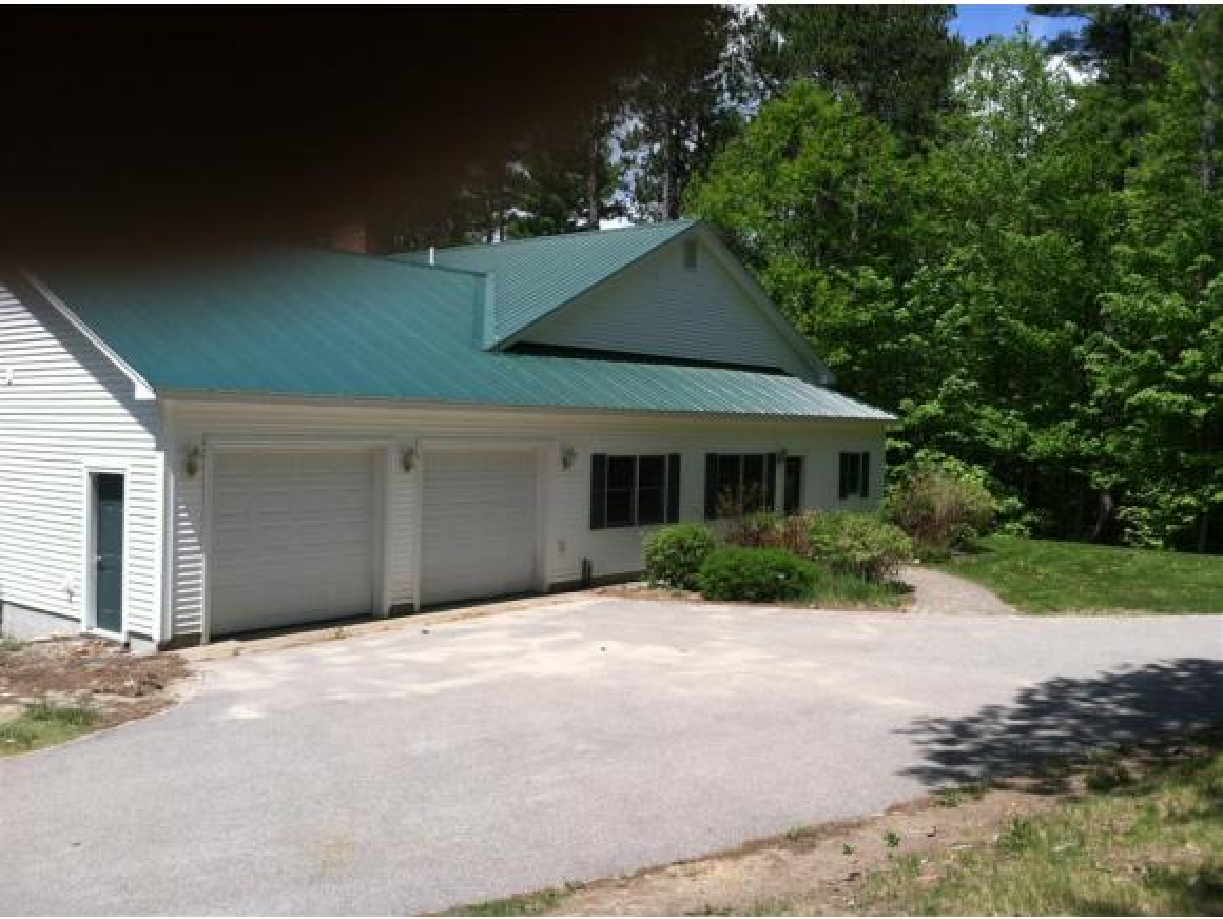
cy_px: 460
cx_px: 612
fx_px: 1238
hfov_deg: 52.6
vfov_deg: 40.8
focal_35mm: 35
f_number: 2.8
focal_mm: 3.85
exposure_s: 1/1000
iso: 80
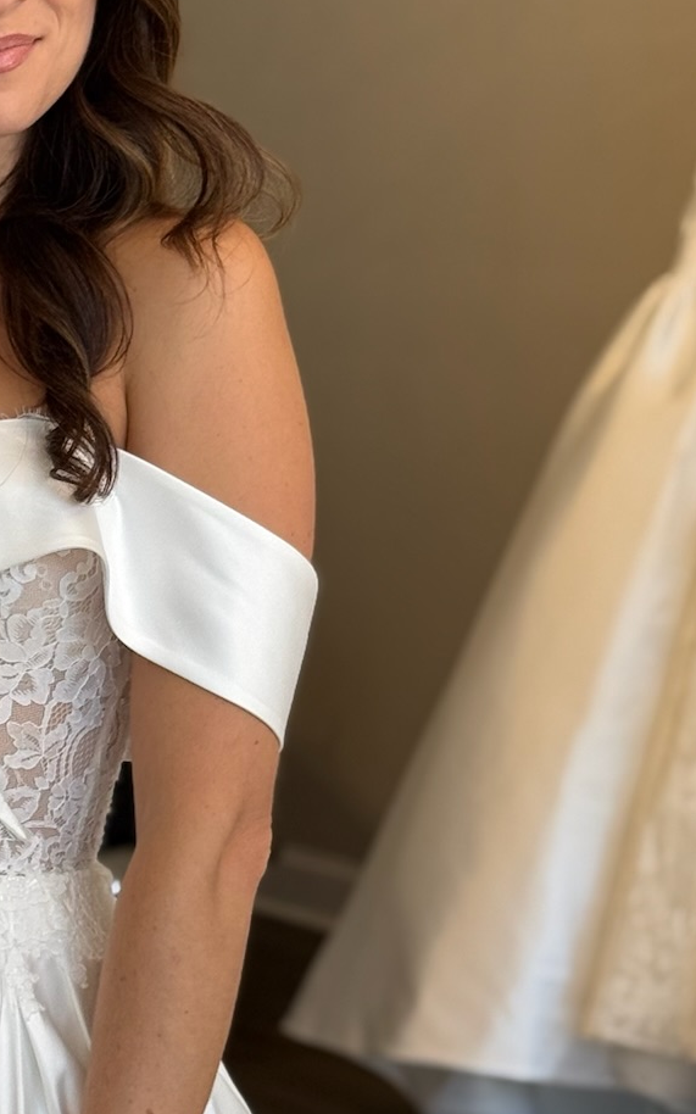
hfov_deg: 11.3
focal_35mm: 114
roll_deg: -0.7
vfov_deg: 18.3
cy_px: 676
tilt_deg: -7.7
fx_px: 3461
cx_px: -89
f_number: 1.78
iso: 80
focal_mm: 6.76
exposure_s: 1/469
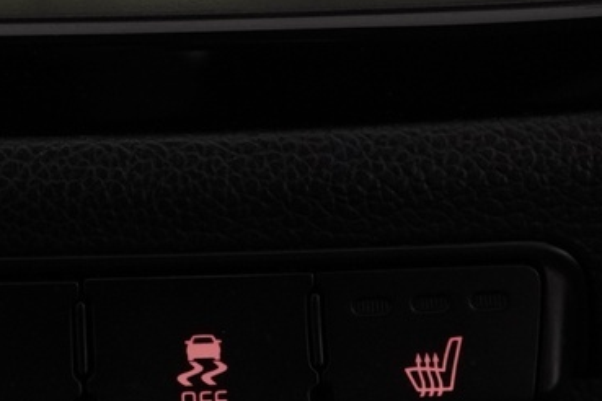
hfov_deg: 16.4
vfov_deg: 10.3
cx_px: 38
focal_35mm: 123
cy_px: -403
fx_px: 2057
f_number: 4.5
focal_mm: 28
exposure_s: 1/40
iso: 1600
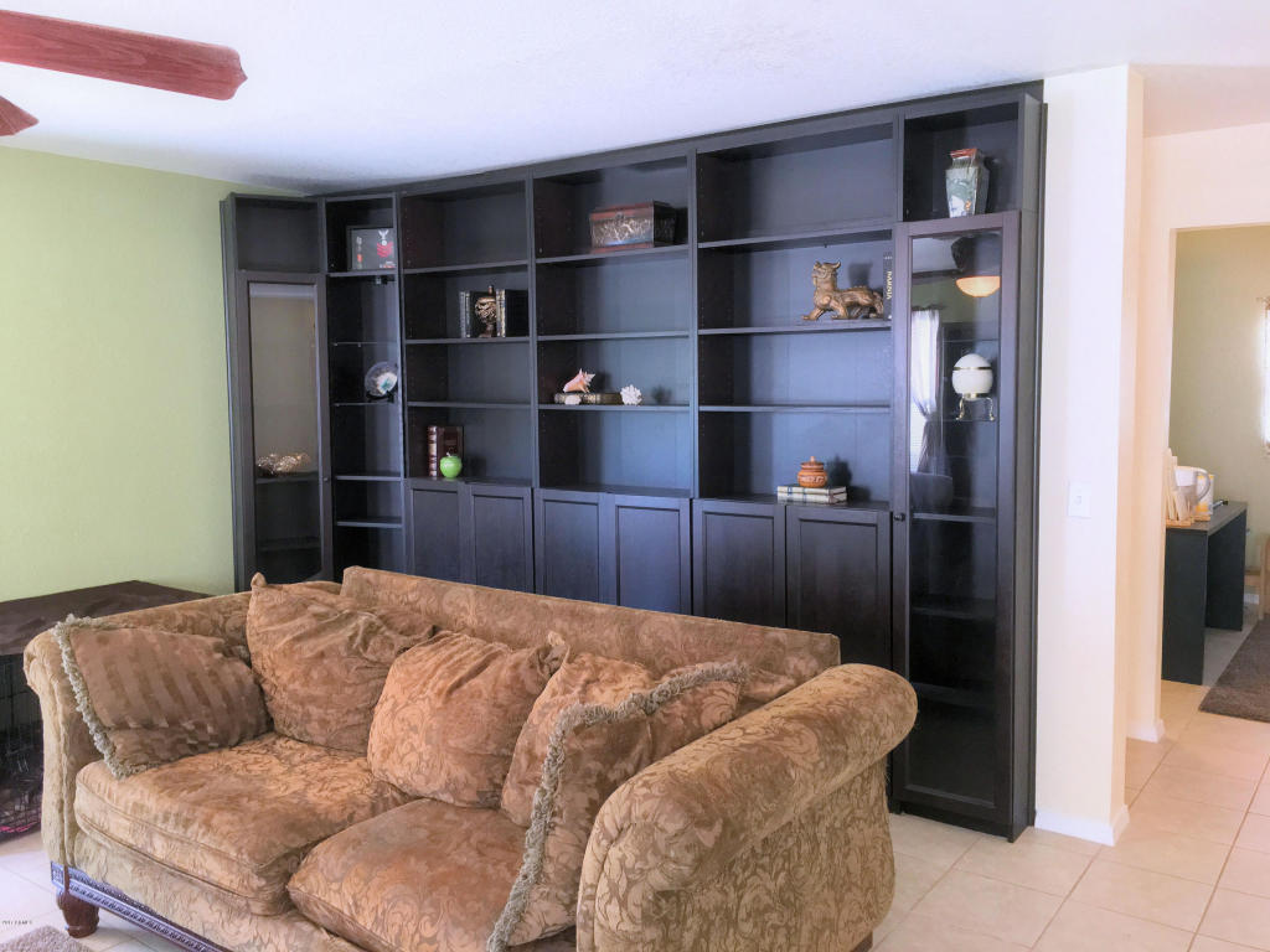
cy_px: 476
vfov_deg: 48.2
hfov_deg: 61.7
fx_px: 1064
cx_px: 635
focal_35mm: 29
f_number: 2.2
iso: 200
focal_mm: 4.15
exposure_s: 1/24
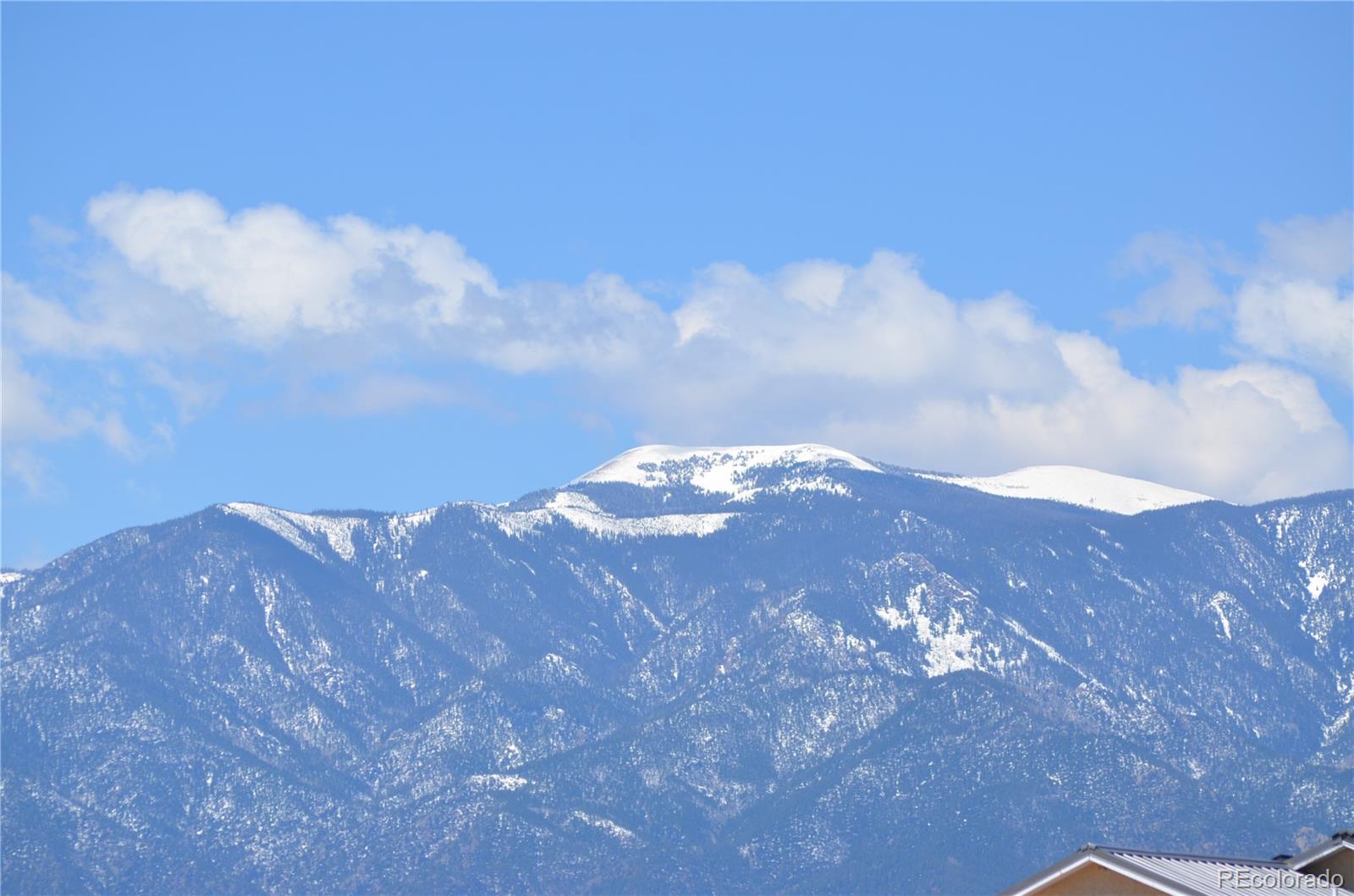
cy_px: 448
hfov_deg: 9.2
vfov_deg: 6.1
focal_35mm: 225
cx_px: 677
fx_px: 8443
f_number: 5.6
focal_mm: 150
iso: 250
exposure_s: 1/2000
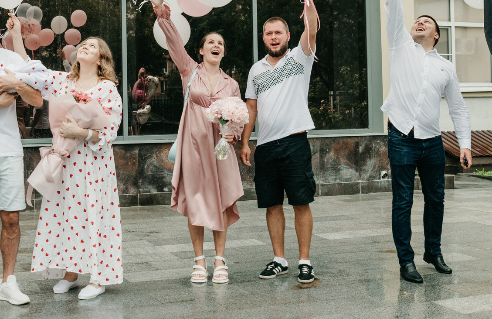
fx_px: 772
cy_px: 97
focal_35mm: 57
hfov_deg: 35.1
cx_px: 182
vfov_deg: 23.2
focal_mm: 24
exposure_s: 1/500
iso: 160
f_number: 4
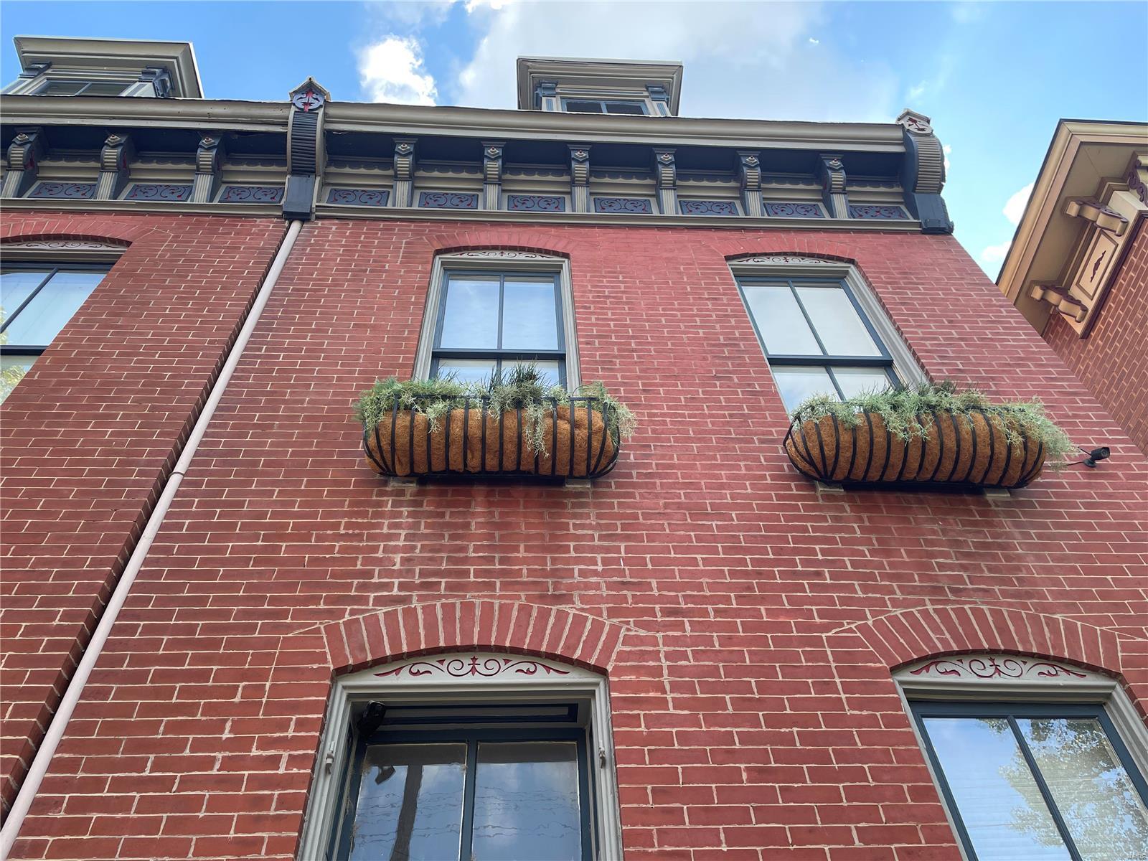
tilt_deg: +51.6
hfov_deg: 67.3
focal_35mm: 26
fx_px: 862
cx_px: 574
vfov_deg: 53.1
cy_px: 430
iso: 32
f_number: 1.6
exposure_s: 1/438
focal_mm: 4.2
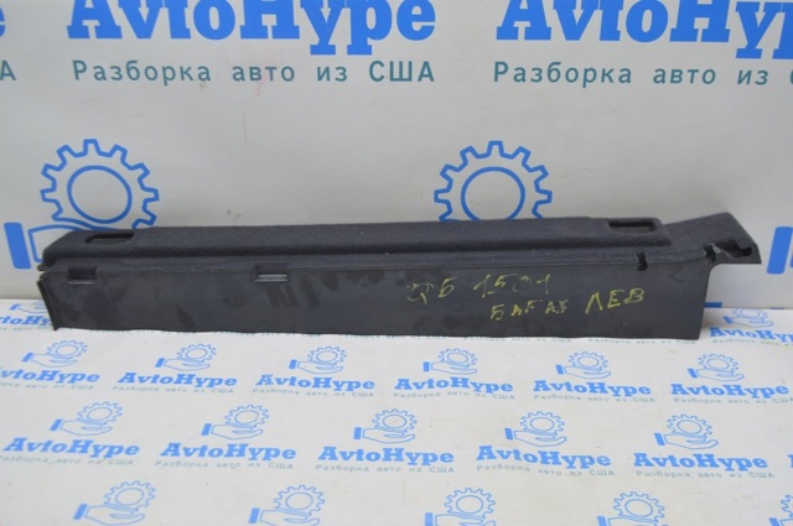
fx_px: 858
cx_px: 396
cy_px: 263
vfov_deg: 34.1
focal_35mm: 39
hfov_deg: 49.6
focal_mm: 26
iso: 400
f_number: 5.6
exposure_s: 1/20
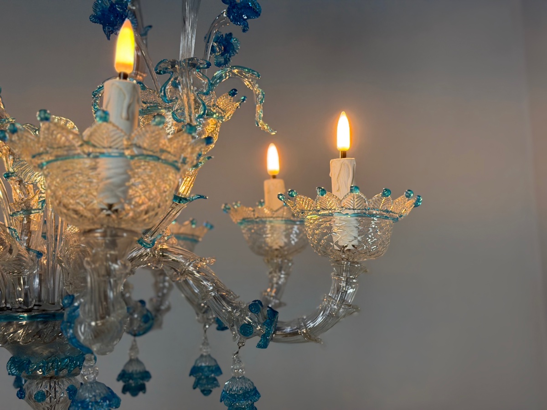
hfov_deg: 39.7
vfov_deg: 30.3
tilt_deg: +5.3
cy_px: 205
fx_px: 758
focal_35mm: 48
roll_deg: +3.0
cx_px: 274
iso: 125
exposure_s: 1/100
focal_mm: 6.76
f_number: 1.78
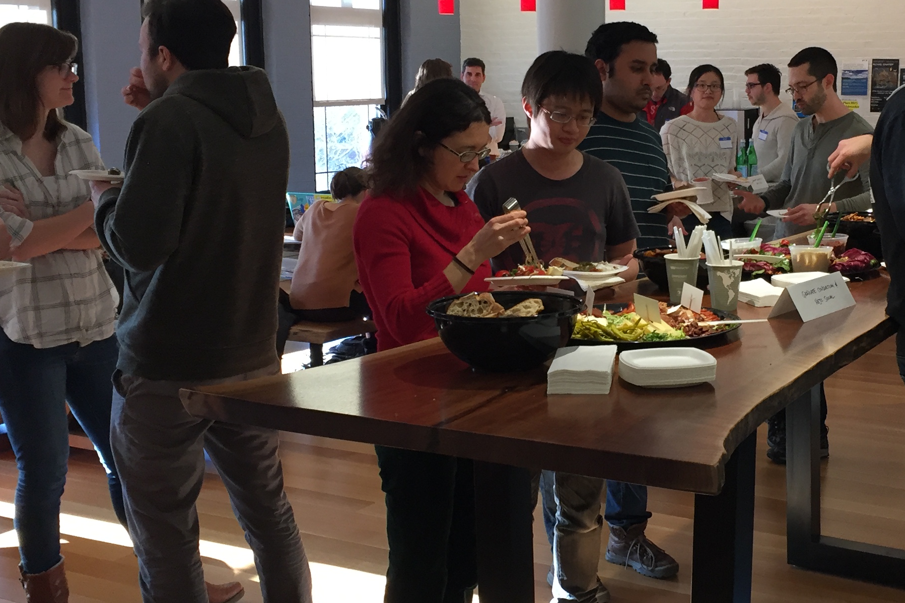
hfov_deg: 36.4
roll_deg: -1.0
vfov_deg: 25.1
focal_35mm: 54
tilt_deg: -10.8
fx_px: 1357
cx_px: 629
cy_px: 284
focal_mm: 4.15
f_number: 2.2
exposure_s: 1/30
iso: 32
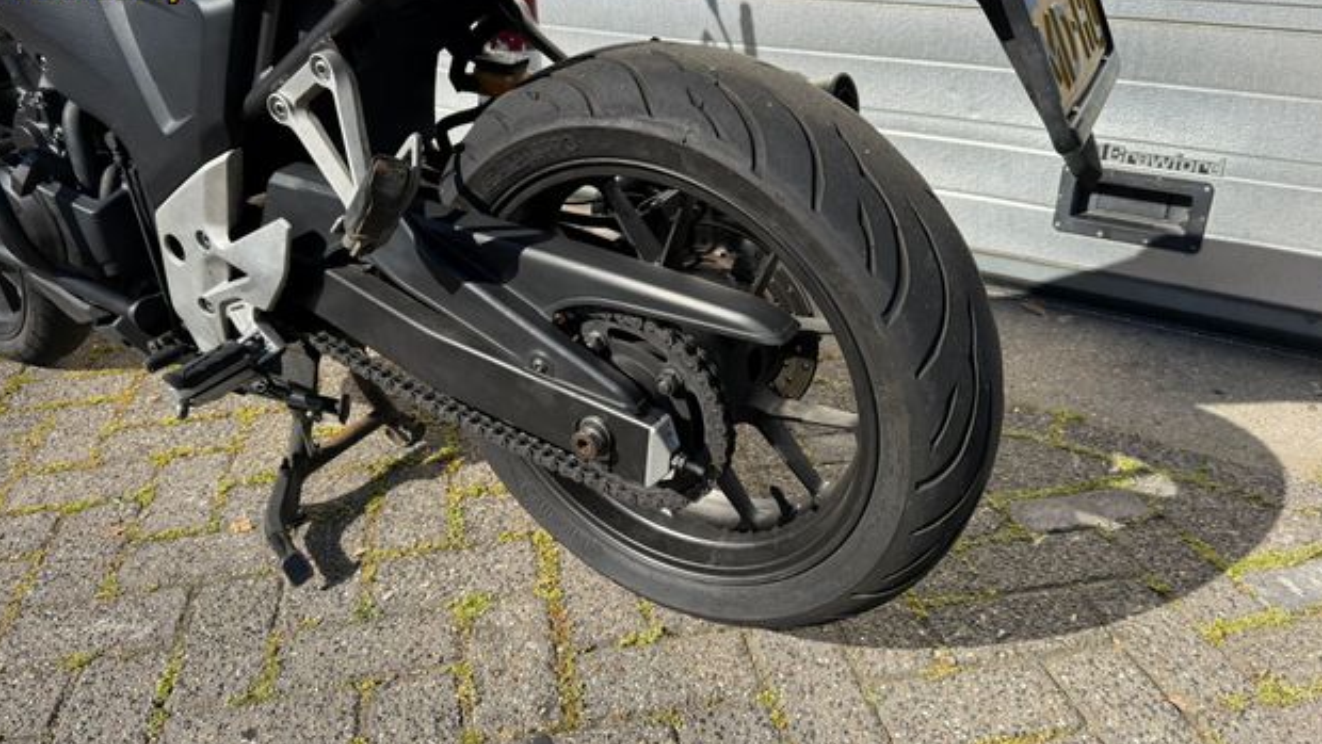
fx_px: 947
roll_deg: +0.9
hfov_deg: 69.8
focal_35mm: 27
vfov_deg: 42.8
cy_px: 311
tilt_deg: -24.1
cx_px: 670
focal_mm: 6.76
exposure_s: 1/4975
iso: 100
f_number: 1.78
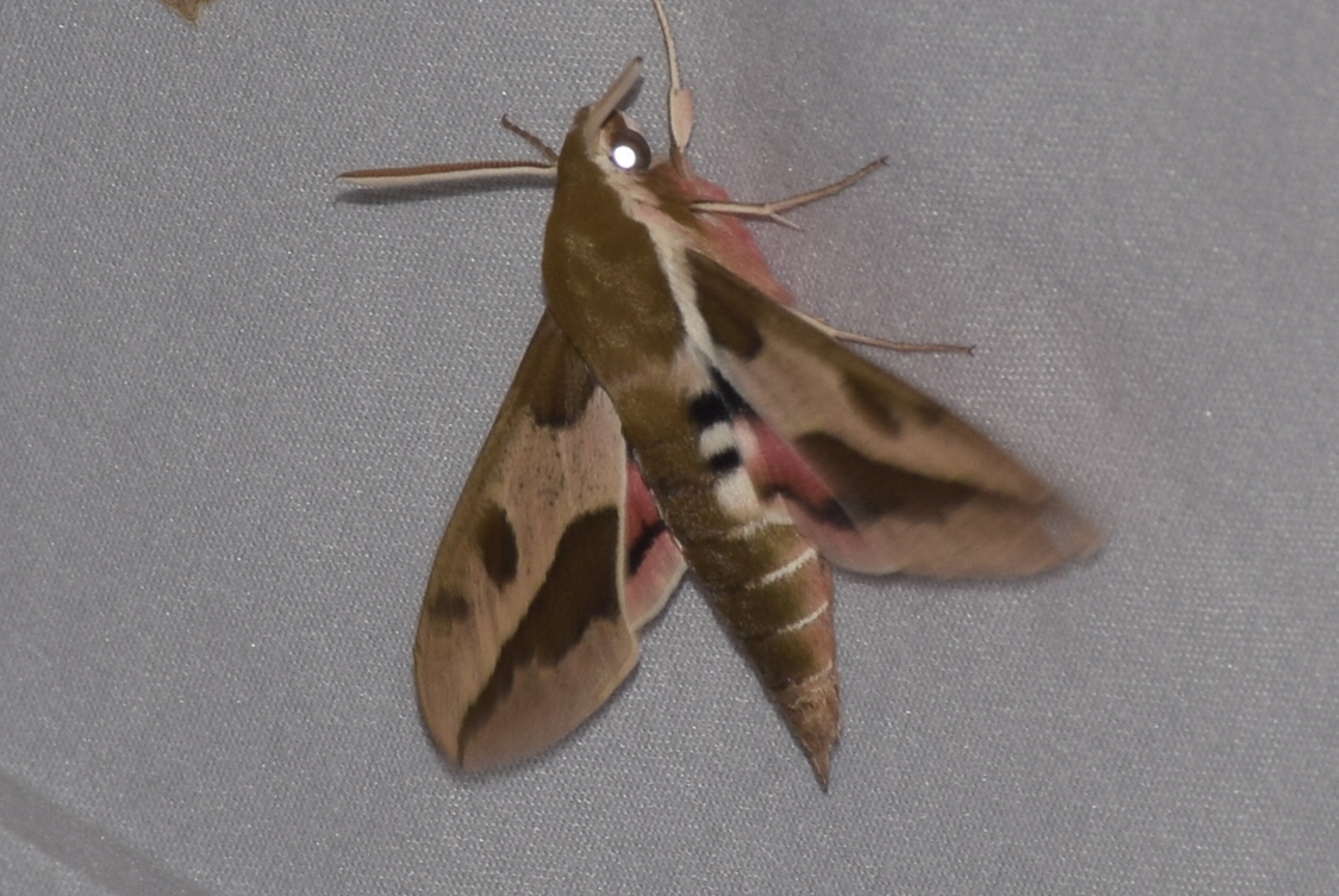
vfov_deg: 6.6
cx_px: 670
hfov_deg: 9.8
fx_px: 7818
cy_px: 448
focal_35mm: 210
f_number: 13
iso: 100
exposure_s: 1/160
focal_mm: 140
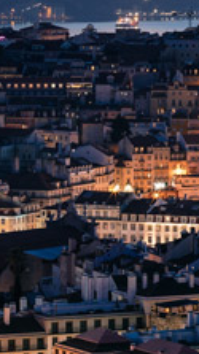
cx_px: 45
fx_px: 2652
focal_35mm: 282
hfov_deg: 4.3
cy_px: 166
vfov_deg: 7.7
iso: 100
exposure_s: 6
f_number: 8
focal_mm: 50
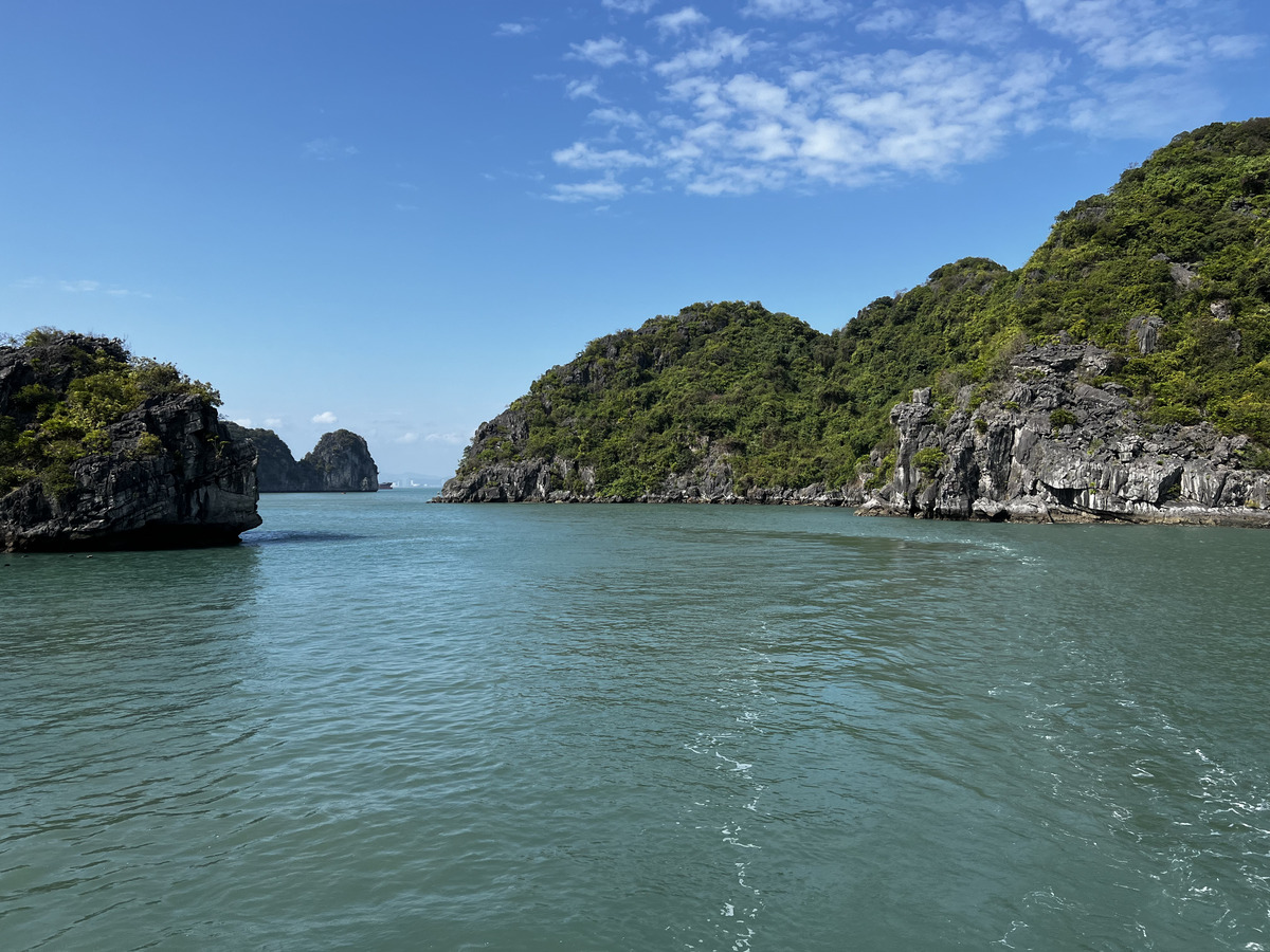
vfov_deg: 53.1
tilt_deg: +1.3
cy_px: 476
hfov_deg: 67.3
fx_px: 954
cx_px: 635
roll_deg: +0.0
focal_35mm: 26
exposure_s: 1/4115
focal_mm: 5.7
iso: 50
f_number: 1.5
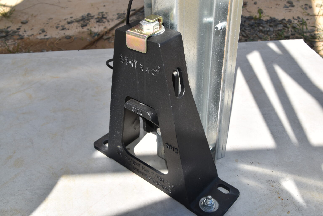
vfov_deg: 33.0
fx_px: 363
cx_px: 162
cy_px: 108
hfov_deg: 47.9
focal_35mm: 40
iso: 100
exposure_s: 1/200
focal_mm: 27
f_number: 13
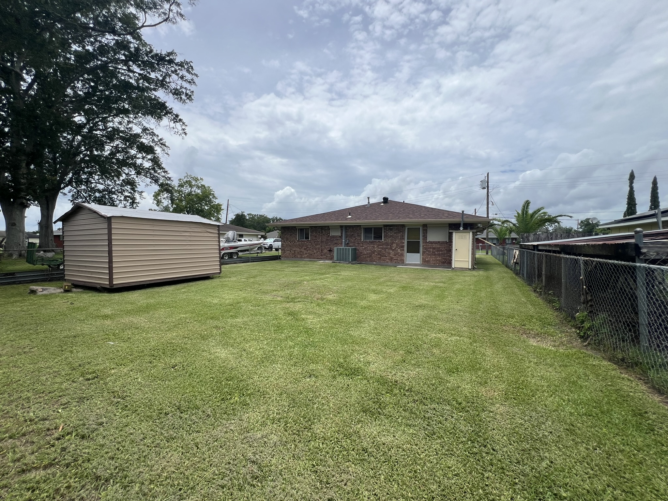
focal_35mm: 13
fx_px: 251
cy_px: 250
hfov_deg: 106.2
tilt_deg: -1.2
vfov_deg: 89.9
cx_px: 334
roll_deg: -0.7
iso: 32
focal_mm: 1.57
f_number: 1.8
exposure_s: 1/2538
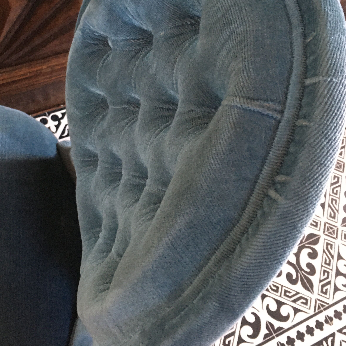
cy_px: 91
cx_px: 135
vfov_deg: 37.5
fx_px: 498
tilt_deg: -55.8
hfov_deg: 38.2
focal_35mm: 44
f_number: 2.2
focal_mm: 4.15
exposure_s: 1/17
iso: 250
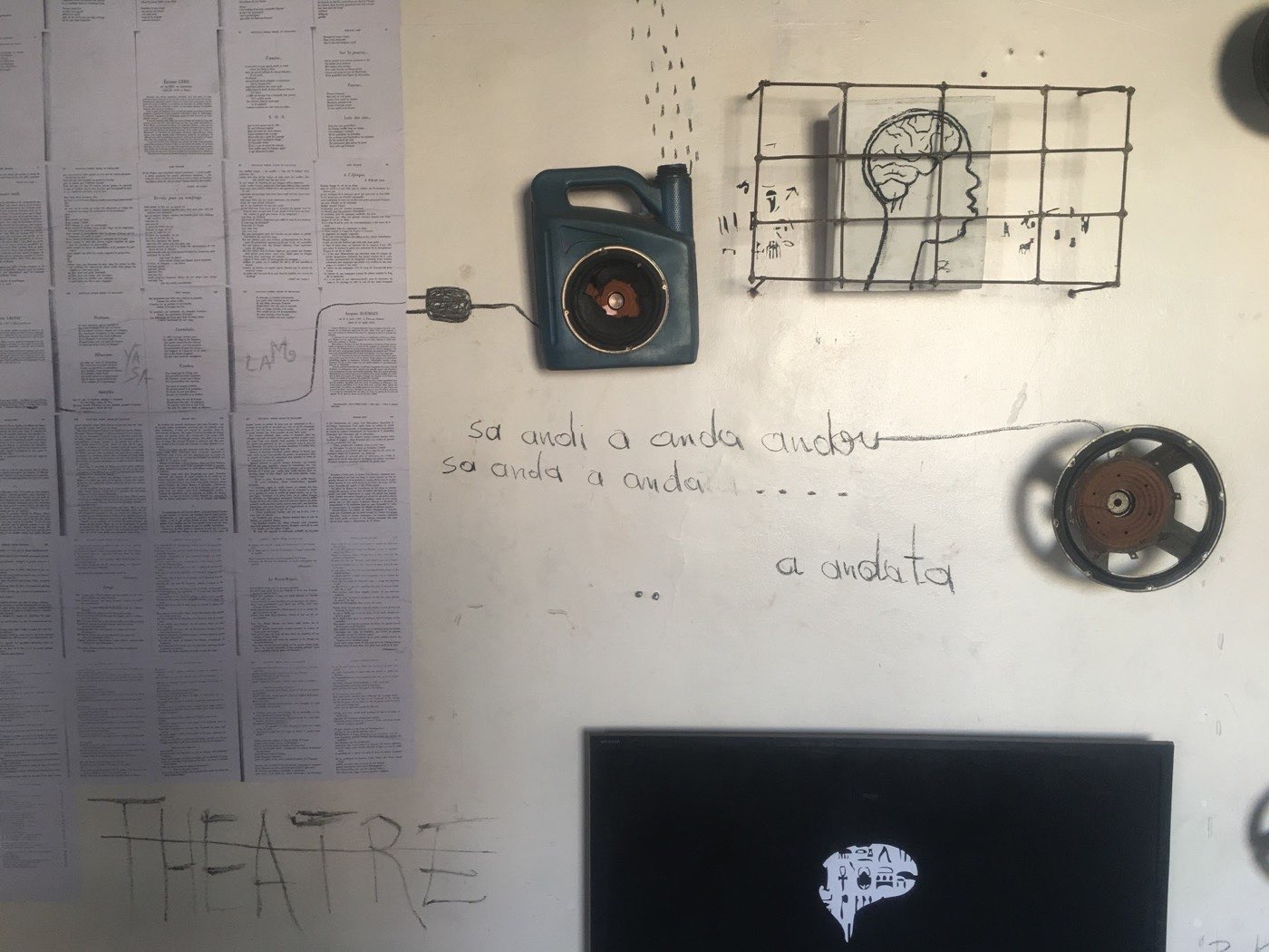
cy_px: 476
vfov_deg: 48.2
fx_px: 1063
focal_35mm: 29
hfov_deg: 61.7
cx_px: 634
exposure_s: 1/17
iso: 32
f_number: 2.2
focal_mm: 4.15
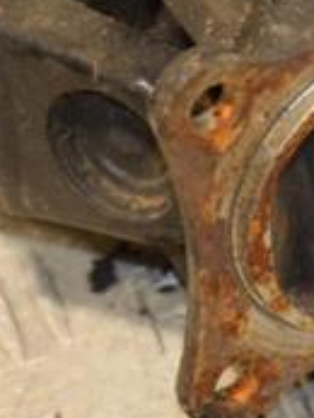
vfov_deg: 3.8
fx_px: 6338
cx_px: 232
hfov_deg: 2.8
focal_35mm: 525
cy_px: 99
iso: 800
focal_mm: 105
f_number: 5.6
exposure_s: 1/160
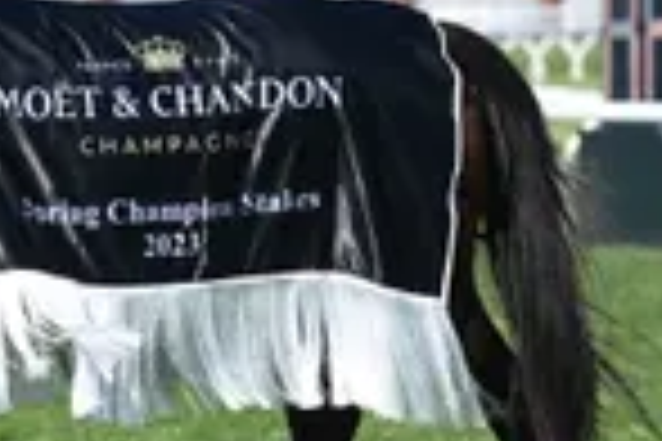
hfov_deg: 4.1
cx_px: 18
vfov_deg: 2.7
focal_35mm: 508
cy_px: 194
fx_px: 9341
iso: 280
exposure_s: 1/1250
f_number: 5.3
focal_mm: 195
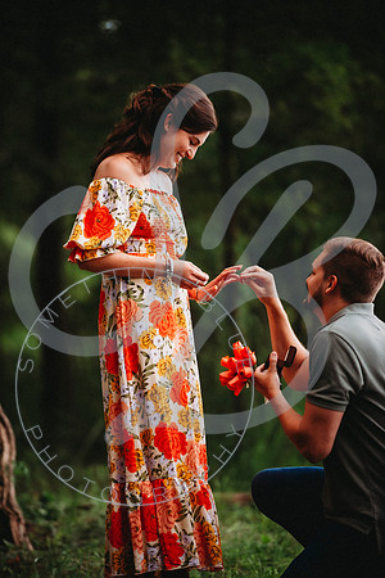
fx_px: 3208
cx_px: 192
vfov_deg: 10.3
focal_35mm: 200
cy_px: 289
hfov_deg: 6.9
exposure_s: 1/320
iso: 1250
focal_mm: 200
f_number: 2.8
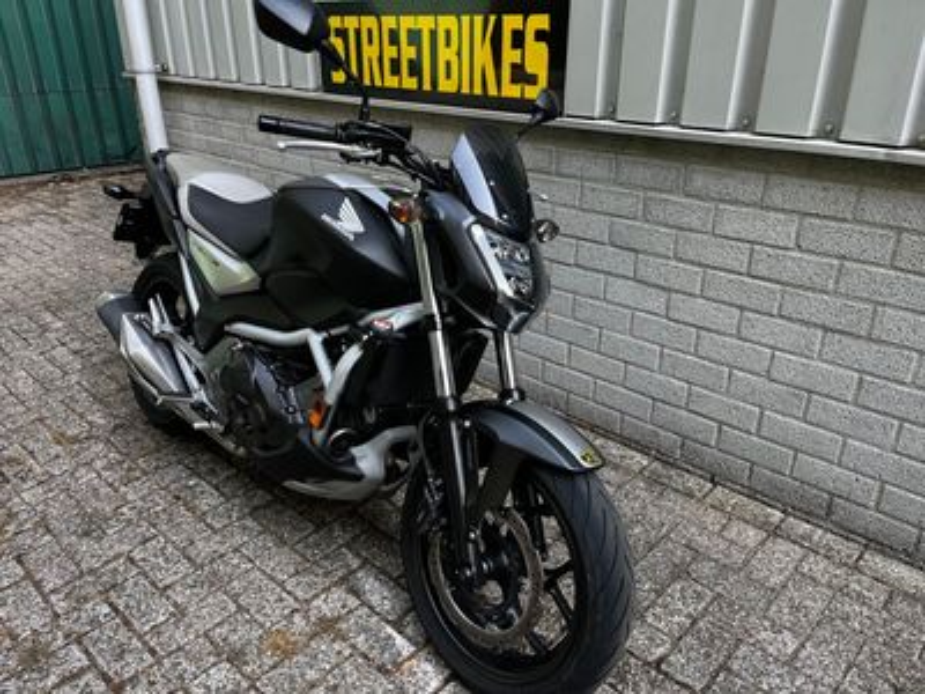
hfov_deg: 67.3
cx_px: 462
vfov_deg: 53.1
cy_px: 347
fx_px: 695
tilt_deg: -24.6
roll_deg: -0.4
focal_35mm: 26
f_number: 1.6
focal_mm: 5.1
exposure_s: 1/122
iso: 40
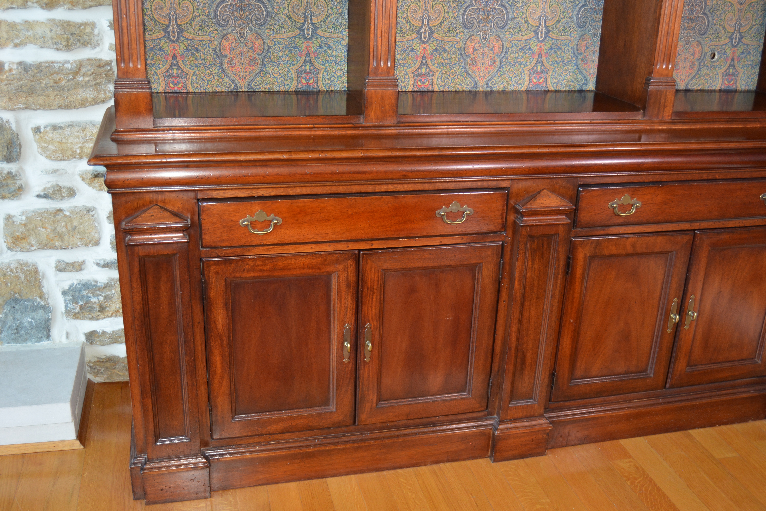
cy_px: 256
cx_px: 383
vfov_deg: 38.4
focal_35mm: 34
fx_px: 734
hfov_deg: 55.1
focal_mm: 23
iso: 800
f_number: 3.8
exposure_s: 1/60
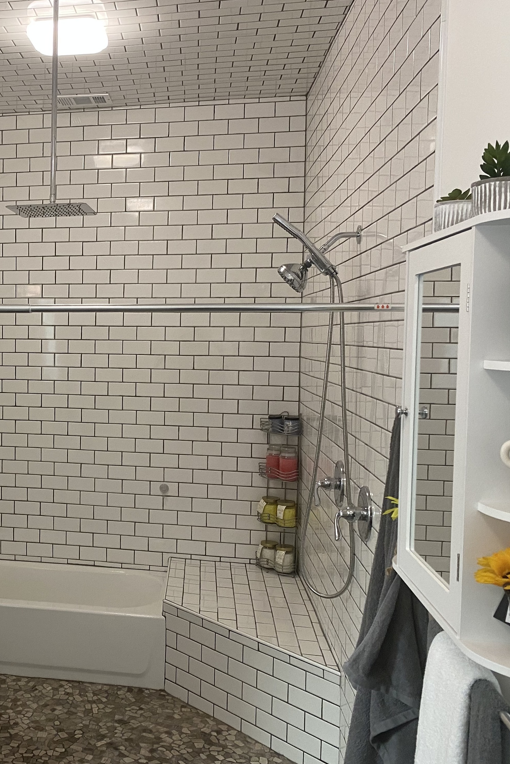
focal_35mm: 37
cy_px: 386
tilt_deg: -2.8
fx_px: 786
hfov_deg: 33.2
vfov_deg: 51.9
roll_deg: -0.7
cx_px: 11
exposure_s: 1/60
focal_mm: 4.25
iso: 80
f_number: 1.8
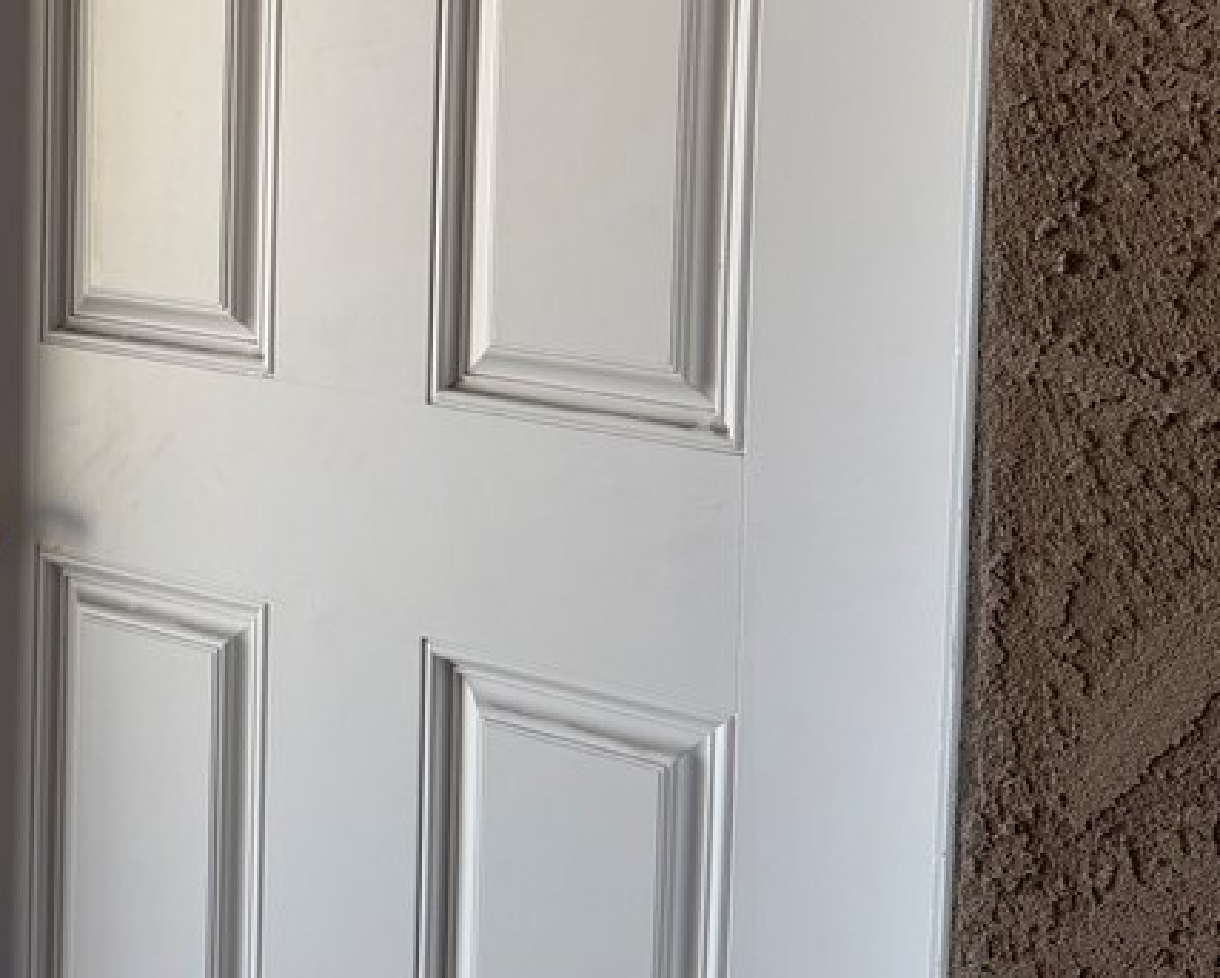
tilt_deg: -3.3
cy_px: 88
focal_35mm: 56
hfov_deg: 32.2
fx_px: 2023
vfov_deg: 26.2
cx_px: 171
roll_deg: -0.8
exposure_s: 1/271
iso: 64
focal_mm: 6.76
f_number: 1.78
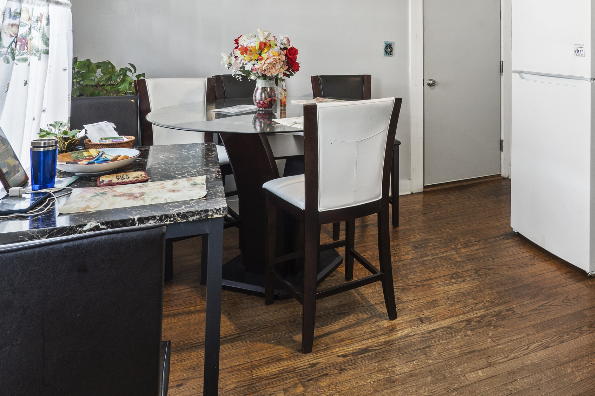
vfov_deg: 41.2
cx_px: 430
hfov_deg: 59.5
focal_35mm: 30
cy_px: 61
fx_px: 494
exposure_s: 1
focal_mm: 11
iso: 125
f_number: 5.6
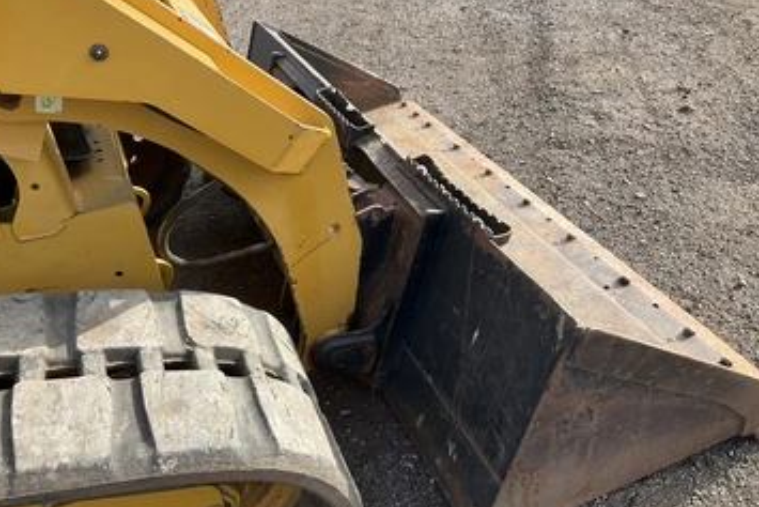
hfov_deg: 55.8
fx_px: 717
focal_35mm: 34
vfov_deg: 38.9
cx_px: 368
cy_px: 229
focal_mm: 3
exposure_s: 1/519
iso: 25
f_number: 1.8
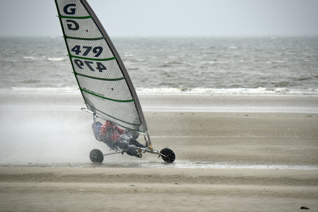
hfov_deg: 5.1
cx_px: 159
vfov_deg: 3.4
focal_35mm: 400
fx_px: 3537
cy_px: 106
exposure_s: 1/1000
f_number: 8
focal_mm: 400
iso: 400
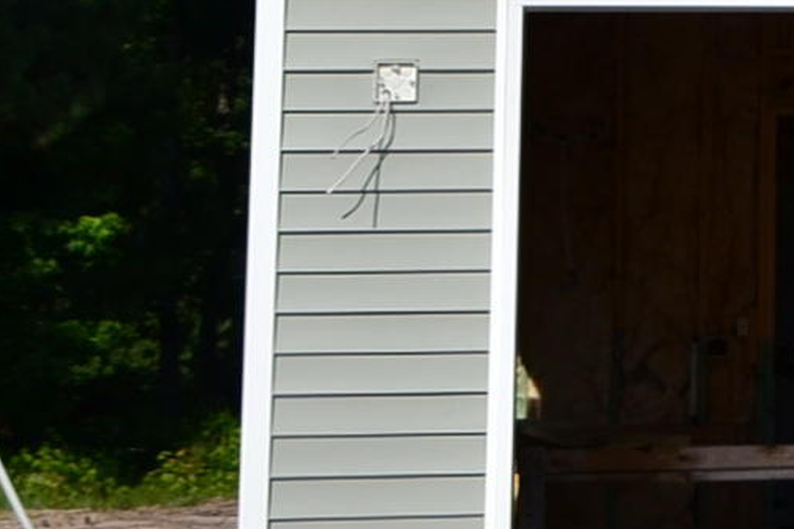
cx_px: 1356
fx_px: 3638
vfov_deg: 8.1
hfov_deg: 11.7
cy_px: -371
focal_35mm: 165
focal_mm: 24
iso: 100
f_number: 4
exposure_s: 1/1250
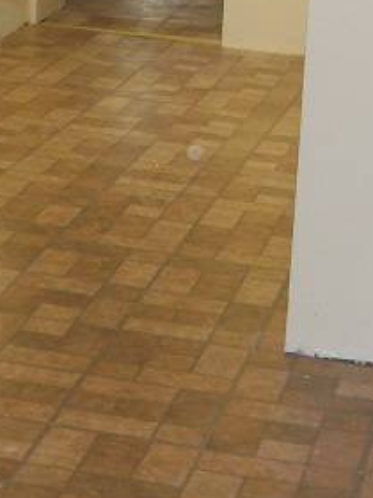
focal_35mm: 133
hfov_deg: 11.0
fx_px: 1911
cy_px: 38
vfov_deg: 14.7
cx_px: -65
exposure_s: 1/45
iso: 100
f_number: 2.8
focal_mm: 6.3
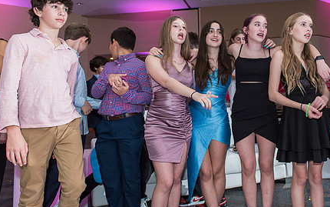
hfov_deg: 57.2
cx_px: 213
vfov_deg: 38.1
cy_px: 76
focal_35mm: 33
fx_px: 297
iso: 1000
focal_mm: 24
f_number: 4.5
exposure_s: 1/100
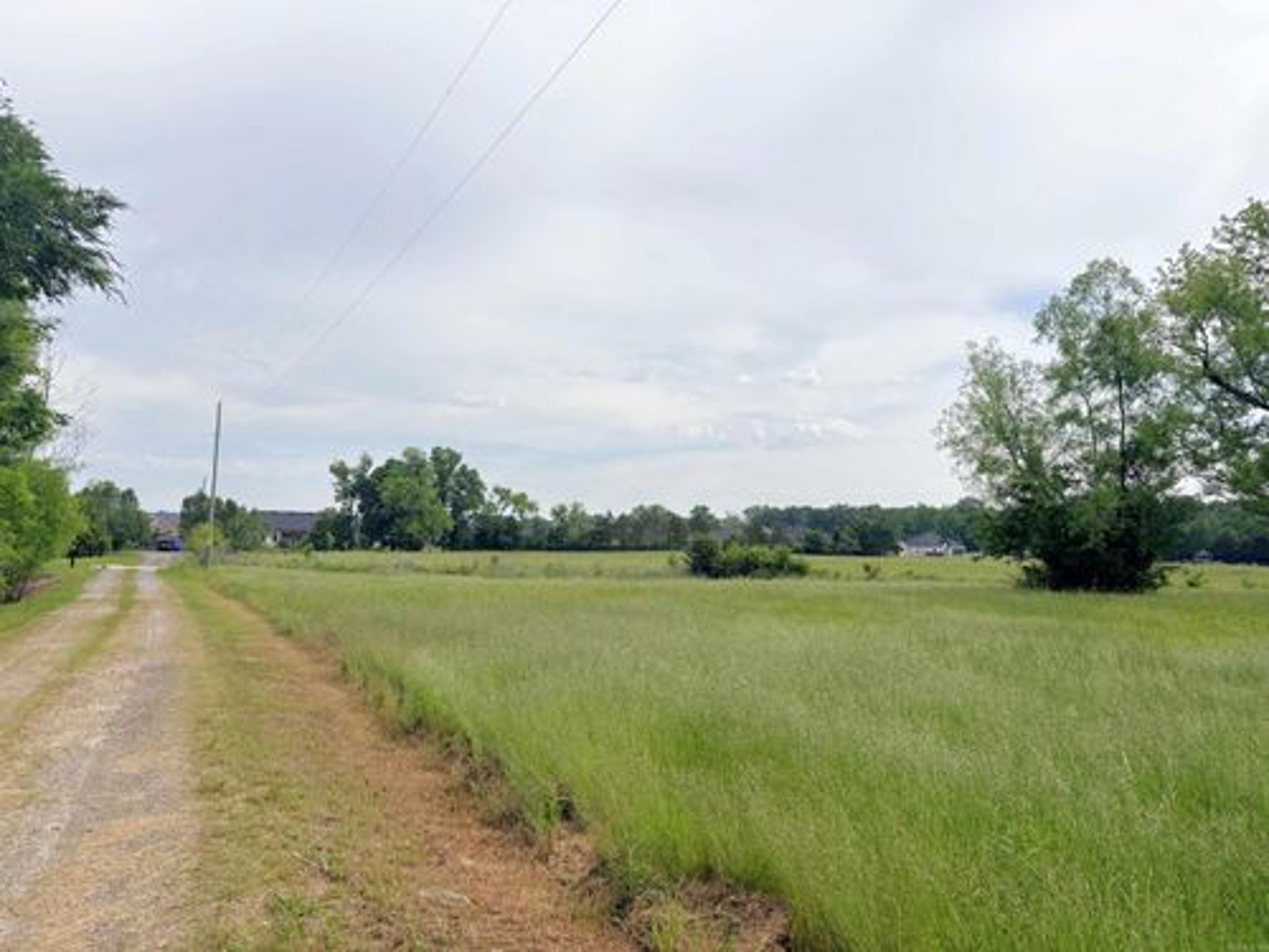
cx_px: 634
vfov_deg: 53.1
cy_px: 476
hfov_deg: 67.3
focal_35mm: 26
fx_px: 953
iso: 50
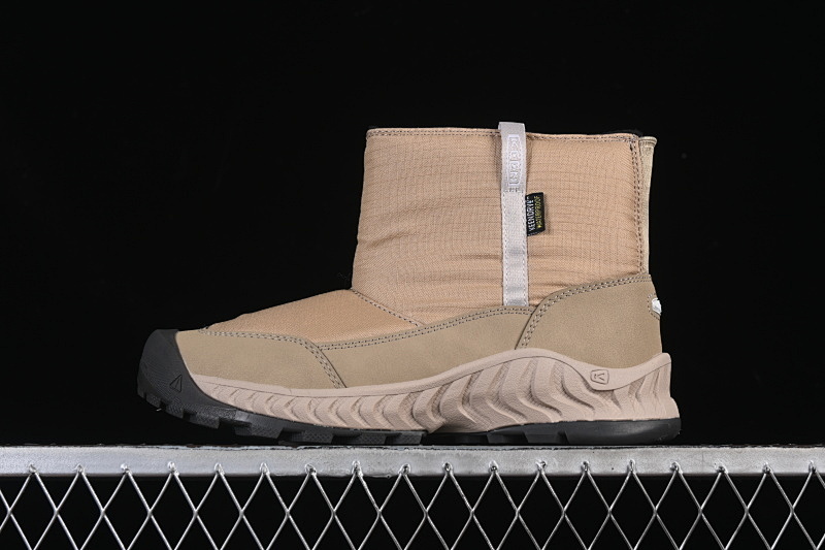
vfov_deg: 18.2
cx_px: 412
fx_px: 1718
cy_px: 275
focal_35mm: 75
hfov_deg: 27.0
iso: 160
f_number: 8
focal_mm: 50
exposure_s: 1/80
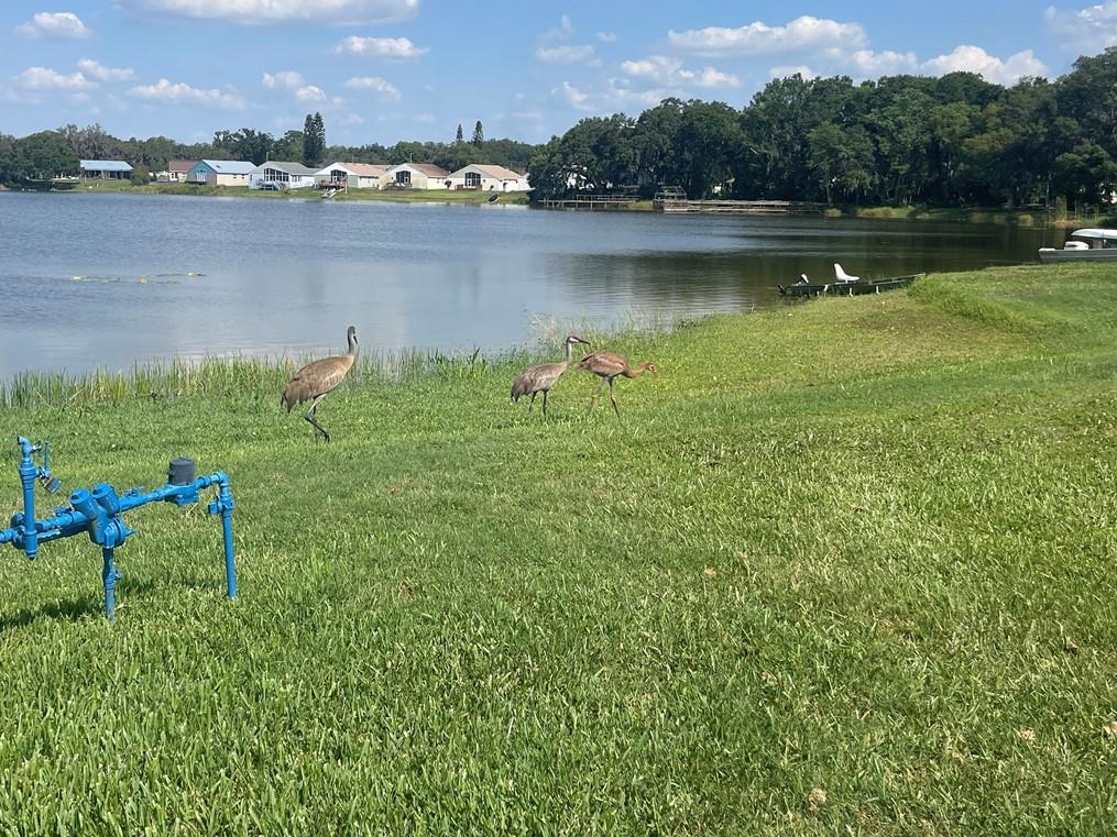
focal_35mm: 41
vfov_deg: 35.0
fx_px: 1323
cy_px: 320
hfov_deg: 45.5
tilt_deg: -5.9
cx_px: 431
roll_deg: -1.1
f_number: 1.6
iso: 50
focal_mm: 5.1
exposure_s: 1/5917
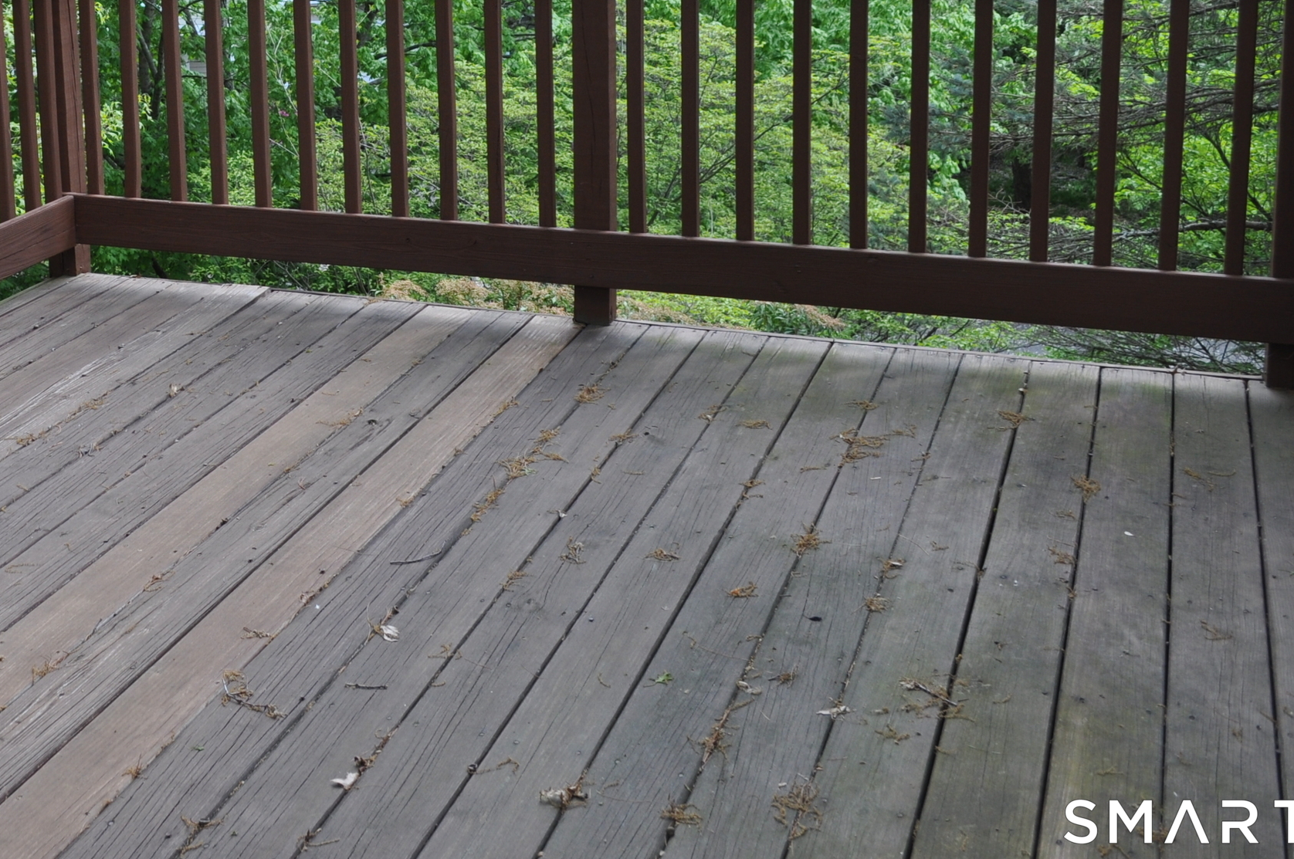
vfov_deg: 23.8
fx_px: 1974
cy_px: 75
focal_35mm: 55
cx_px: 231
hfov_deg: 35.0
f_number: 6.3
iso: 200
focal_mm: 20
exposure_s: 1/160
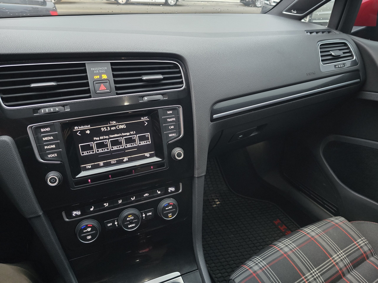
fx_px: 251
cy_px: 142
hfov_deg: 73.9
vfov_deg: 58.9
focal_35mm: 23
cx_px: 189
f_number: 1.7
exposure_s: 1/16.2
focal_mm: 6.3
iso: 1250
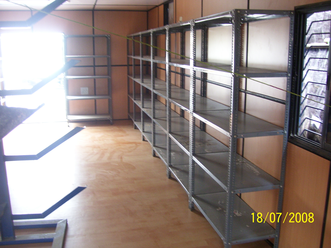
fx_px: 354
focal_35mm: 37
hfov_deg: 50.1
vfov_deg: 38.7
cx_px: 166
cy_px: 124
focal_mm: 6
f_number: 2.7
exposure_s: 1/20
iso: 160
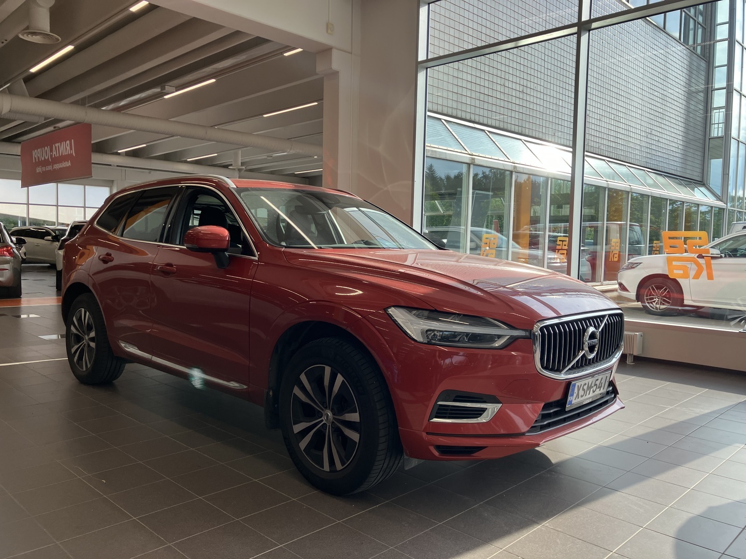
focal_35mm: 28
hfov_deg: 63.4
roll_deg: -1.6
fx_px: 603
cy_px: 280
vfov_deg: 49.7
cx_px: 373
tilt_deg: -1.9
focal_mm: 3.99
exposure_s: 1/490
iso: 32
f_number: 1.8
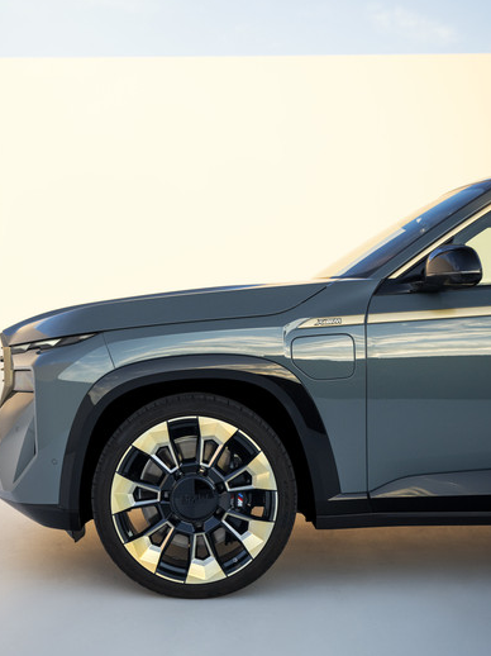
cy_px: 337
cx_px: 208
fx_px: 984
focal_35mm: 52
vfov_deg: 36.8
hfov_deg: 28.0
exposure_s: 1/400
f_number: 3.5
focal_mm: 35
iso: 400
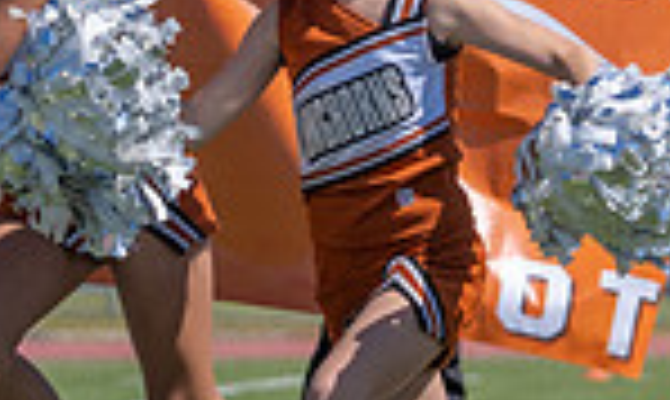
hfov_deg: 6.0
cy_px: -9
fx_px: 6367
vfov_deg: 3.6
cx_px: 301
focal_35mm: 353
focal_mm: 71
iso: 125
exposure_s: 1/2500
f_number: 3.5
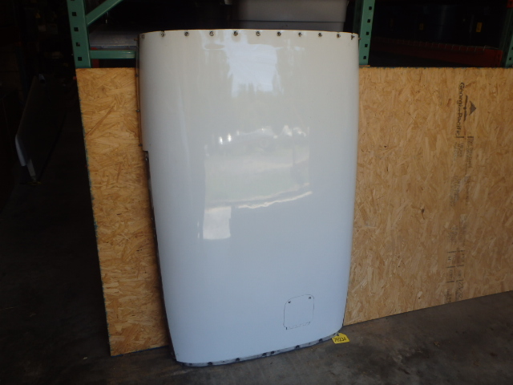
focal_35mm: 28
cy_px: 192
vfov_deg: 49.7
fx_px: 415
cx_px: 256
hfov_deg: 63.4
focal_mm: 5
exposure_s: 1/200
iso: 125
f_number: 3.9
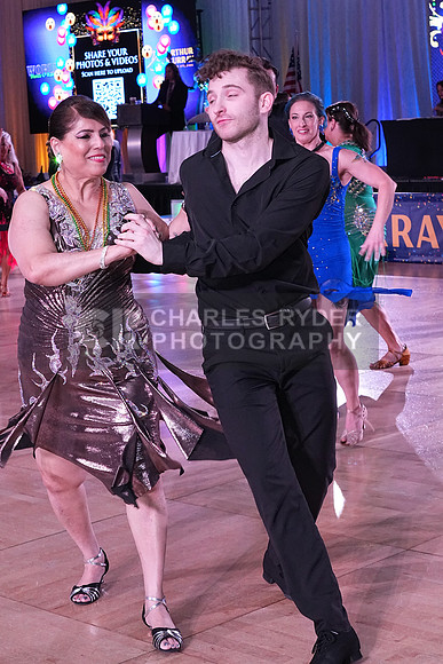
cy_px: 332
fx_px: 1328
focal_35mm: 72
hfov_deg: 18.9
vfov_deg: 28.1
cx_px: 222
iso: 3200
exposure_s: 1/250
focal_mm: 48
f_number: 8
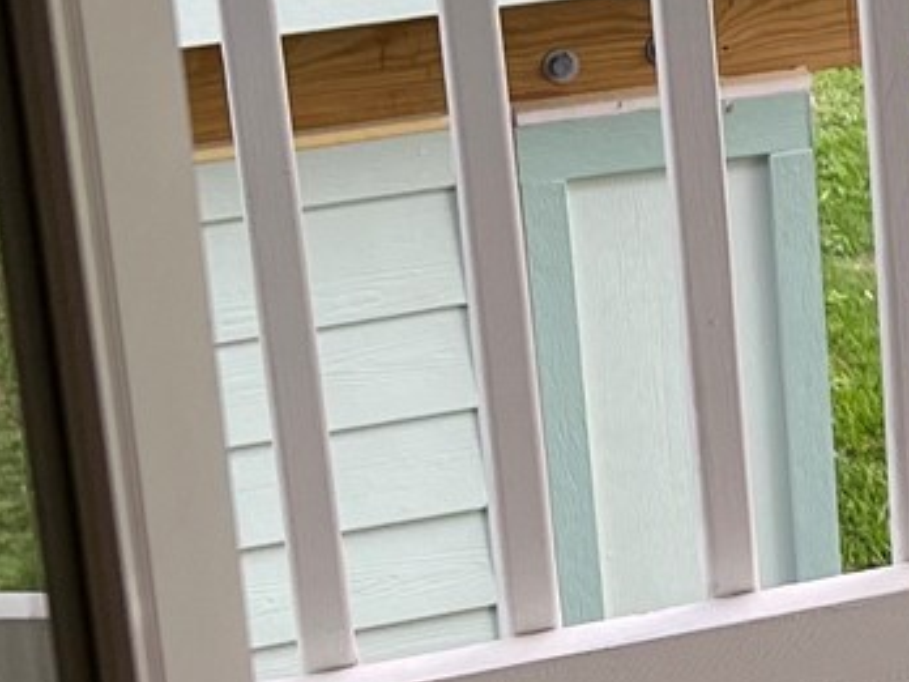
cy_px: -10
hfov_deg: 12.1
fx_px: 4018
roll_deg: +0.5
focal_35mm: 153
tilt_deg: -17.0
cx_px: 1531
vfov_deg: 9.6
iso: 50
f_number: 1.5
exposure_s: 1/488
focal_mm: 5.7
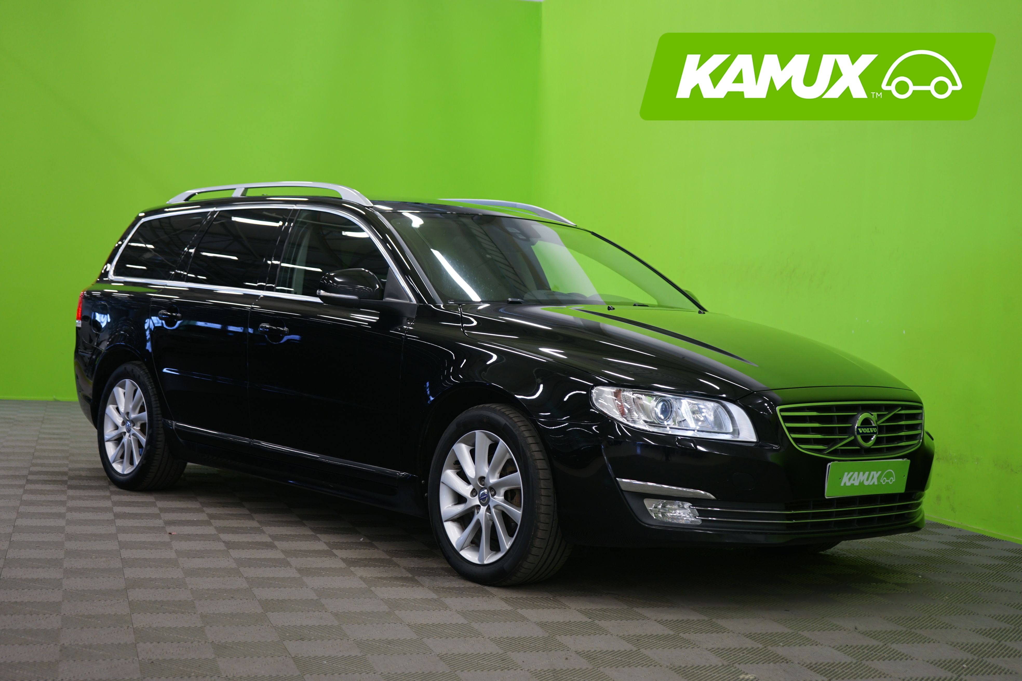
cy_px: 340
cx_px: 511
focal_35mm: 51
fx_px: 1448
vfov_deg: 26.5
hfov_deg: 38.9
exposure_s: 1/10
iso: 400
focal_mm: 51
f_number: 4.5
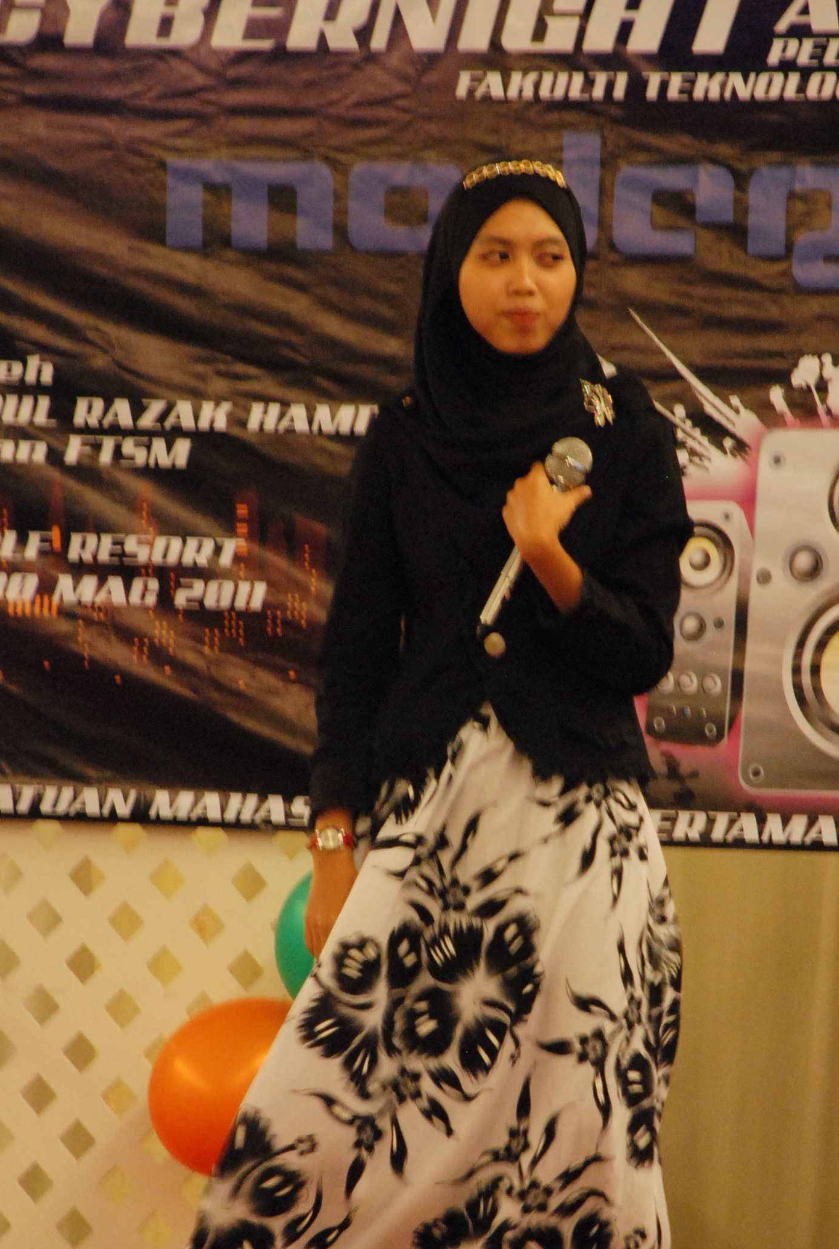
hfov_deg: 4.9
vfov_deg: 7.3
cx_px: 510
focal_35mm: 283
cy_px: 784
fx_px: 9831
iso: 1600
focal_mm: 135
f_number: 6.3
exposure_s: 1/25
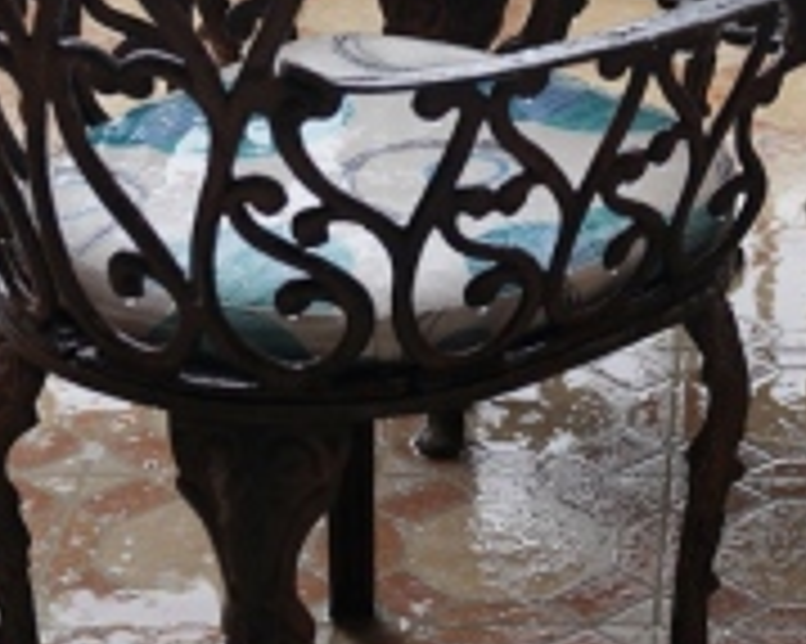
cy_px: -205
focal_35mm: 151
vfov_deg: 10.0
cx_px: 869
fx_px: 3600
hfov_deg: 12.6
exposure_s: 1/60
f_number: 4
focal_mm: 36
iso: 160
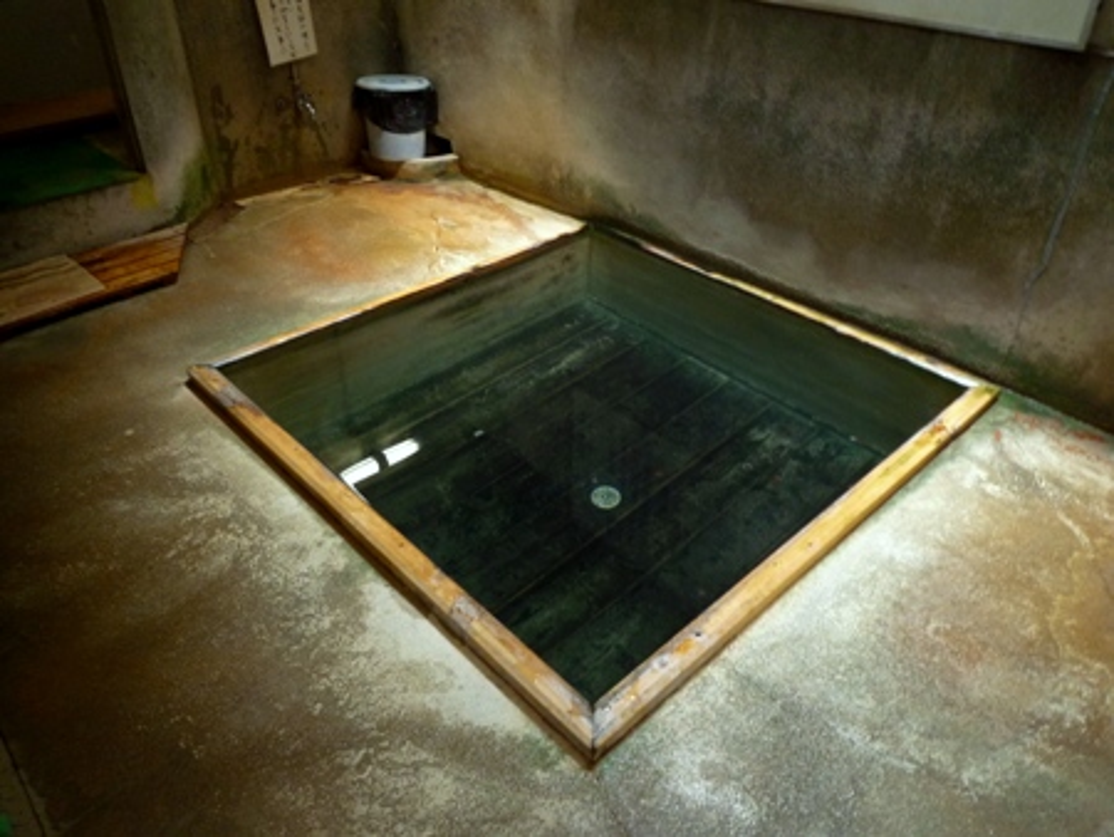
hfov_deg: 69.4
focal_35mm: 25
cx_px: 557
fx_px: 805
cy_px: 418
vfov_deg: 54.9
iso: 200
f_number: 2.8
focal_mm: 4.4
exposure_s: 1/8
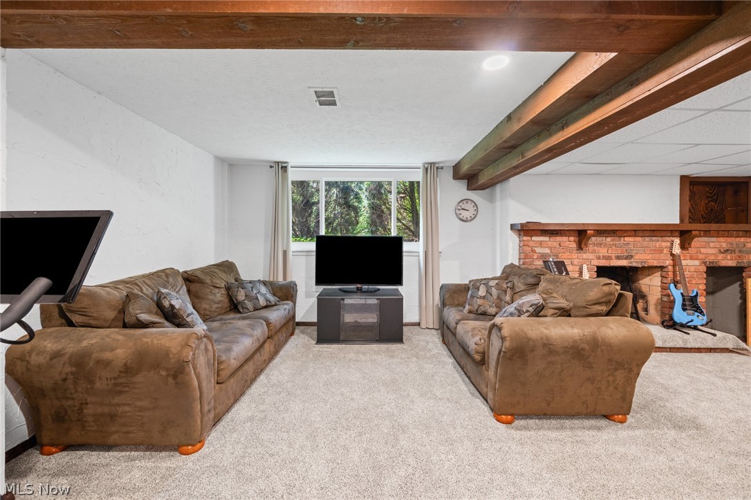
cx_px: 376
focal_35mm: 13
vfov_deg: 85.4
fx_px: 271
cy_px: 250
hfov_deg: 108.4
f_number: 8
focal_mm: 13
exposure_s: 1.6
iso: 250
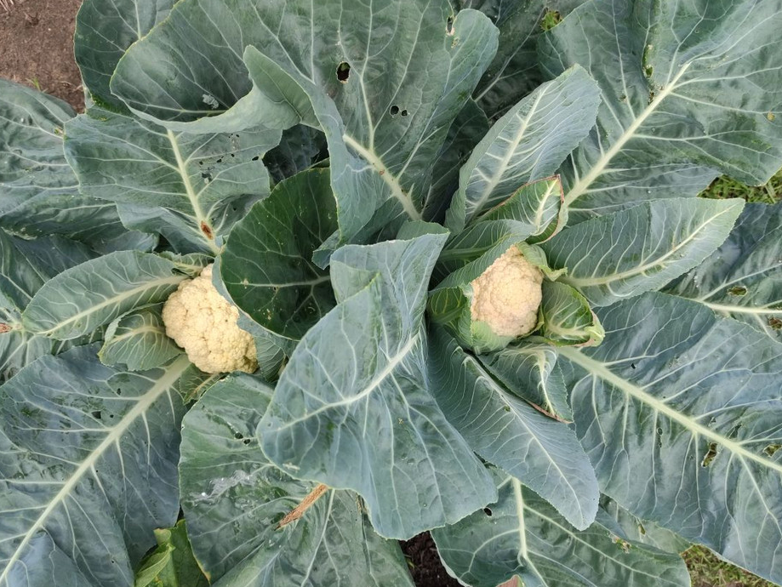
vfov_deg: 48.3
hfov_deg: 61.6
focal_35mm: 29
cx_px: 401
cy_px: 299
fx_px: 655
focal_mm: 5.43
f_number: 1.89
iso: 50
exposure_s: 1/186
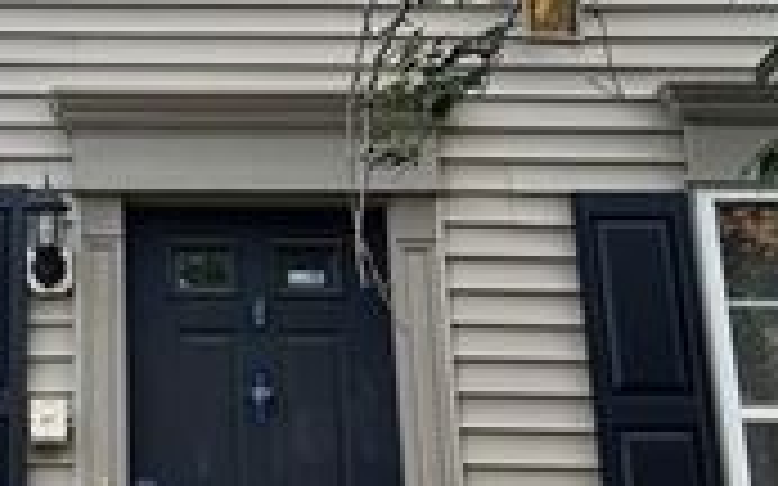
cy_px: 56
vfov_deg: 13.2
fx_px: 2077
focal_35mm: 98
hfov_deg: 20.7
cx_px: 45
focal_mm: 6.76
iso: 80
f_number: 1.78
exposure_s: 1/518
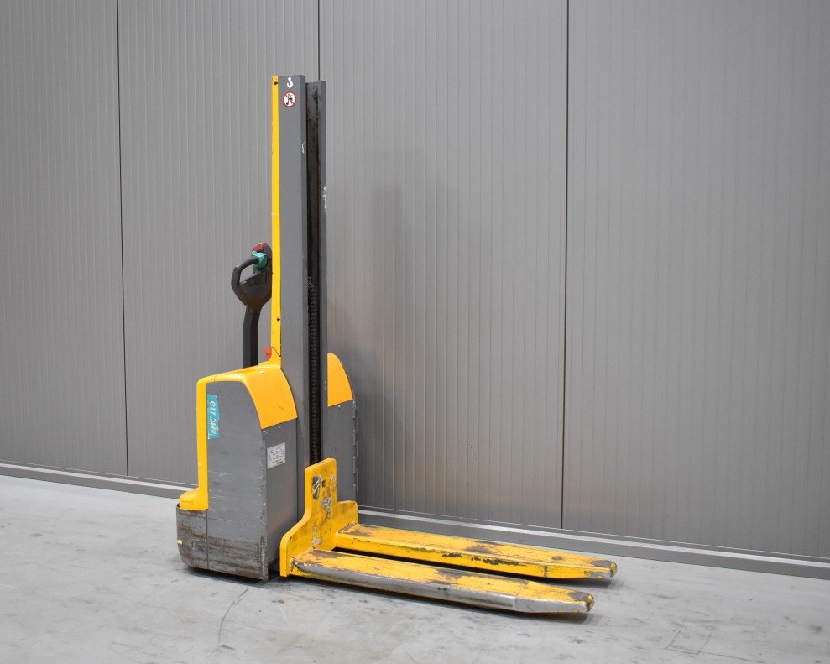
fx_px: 1007
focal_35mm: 41
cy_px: 334
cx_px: 345
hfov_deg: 44.6
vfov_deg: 36.5
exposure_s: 1/60
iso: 1250
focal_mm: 24
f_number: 4.5
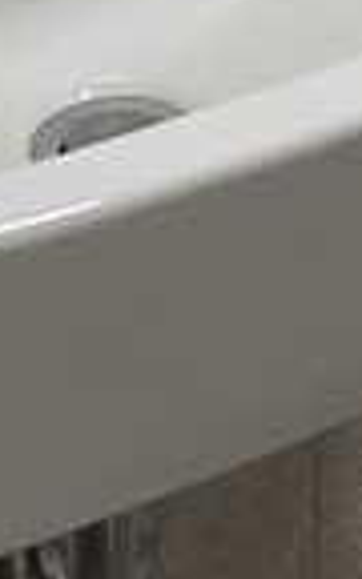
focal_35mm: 173
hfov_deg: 7.4
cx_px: 615
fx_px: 2731
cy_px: -961
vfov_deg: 10.0
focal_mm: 6.3
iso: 200
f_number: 1.7
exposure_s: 1/100
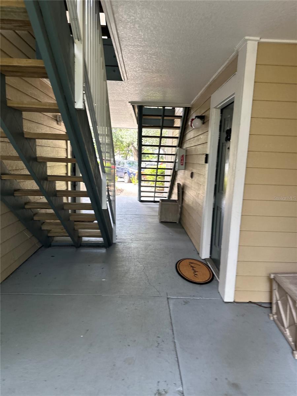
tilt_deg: -7.1
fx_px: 275
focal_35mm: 24
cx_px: 148
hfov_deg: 56.8
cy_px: 198
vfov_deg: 71.6
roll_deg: -3.7
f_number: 1.78
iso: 160
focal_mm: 6.86
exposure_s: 1/121
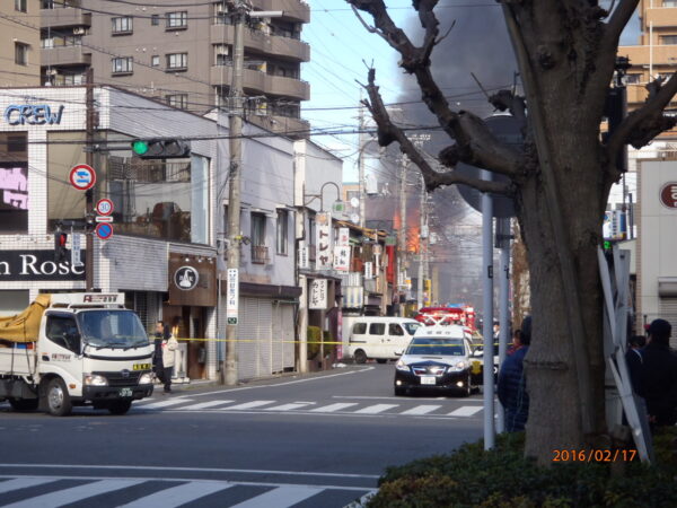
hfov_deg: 20.4
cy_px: 254
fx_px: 1878
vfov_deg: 15.4
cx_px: 338
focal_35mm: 96
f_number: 4.8
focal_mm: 17.22
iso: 80
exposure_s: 1/200
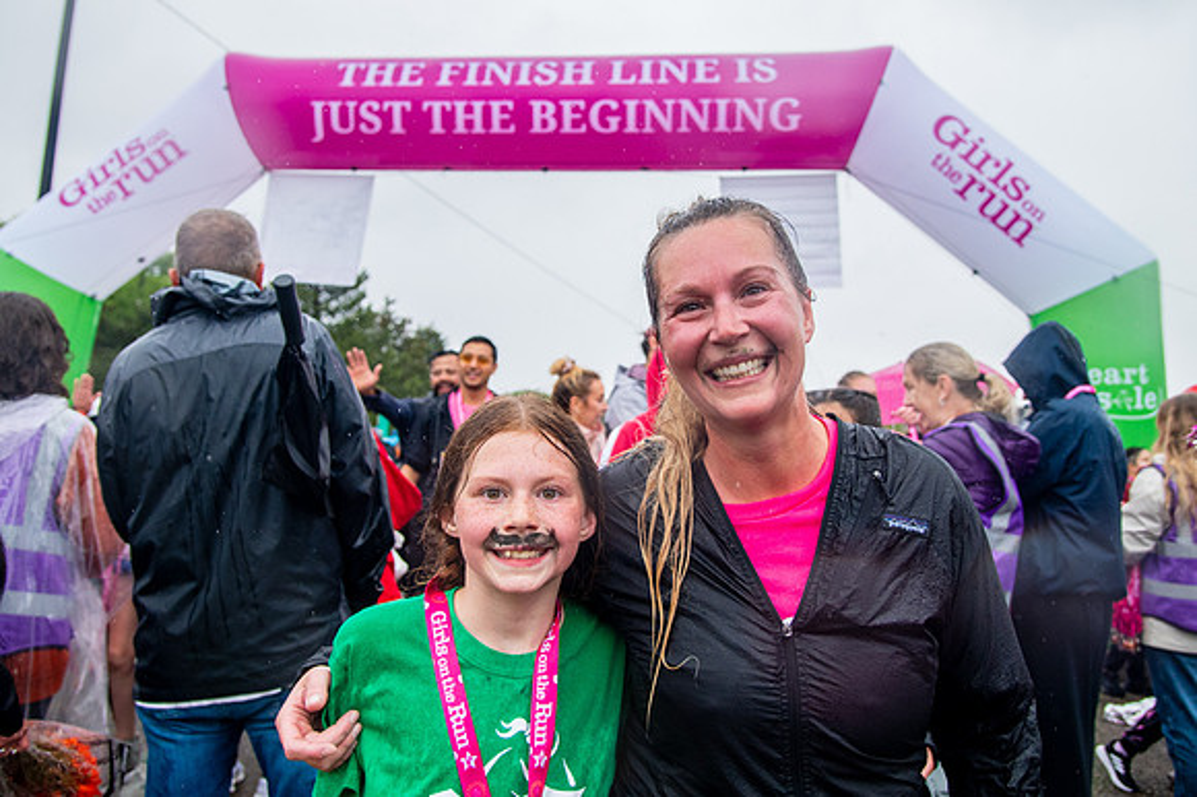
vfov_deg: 44.1
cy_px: 324
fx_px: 979
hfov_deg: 62.9
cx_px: 599
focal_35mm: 29
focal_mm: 24
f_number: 4
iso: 1600
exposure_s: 1/1600
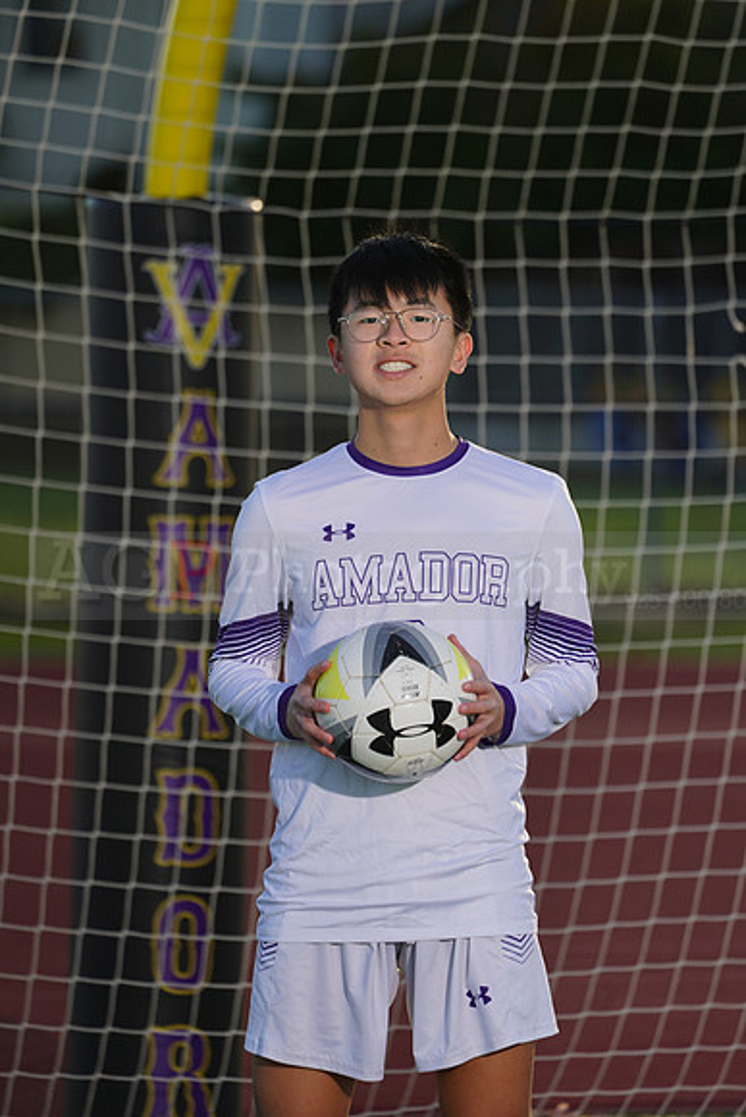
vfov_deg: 5.2
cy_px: 558
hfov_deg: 3.4
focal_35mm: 400
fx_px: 12425
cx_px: 373
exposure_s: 1/200
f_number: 8
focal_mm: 400
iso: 100
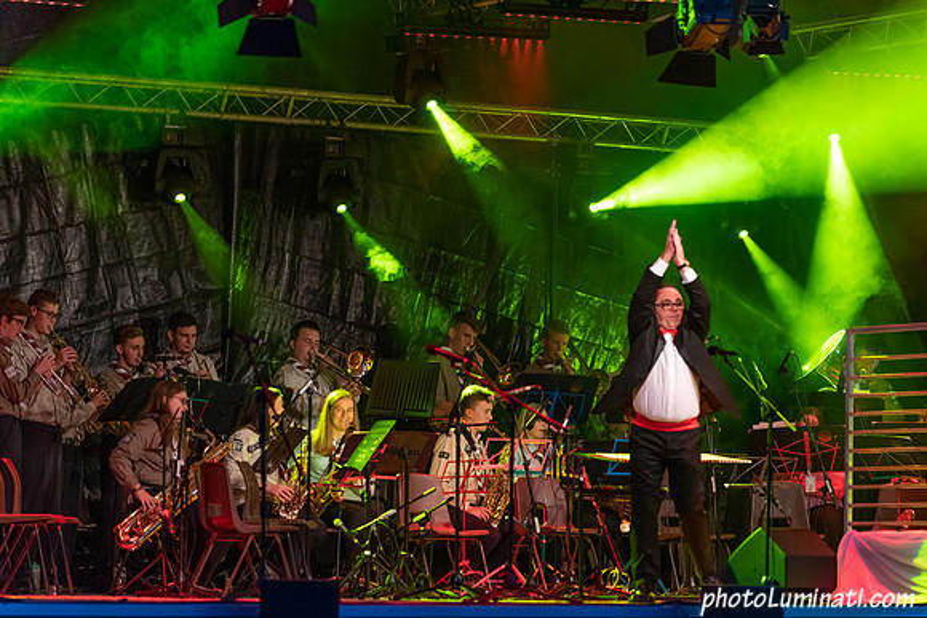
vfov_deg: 8.1
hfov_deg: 12.2
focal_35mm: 169
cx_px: 503
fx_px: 4342
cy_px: 336
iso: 2000
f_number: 2.8
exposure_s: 1/125
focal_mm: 155
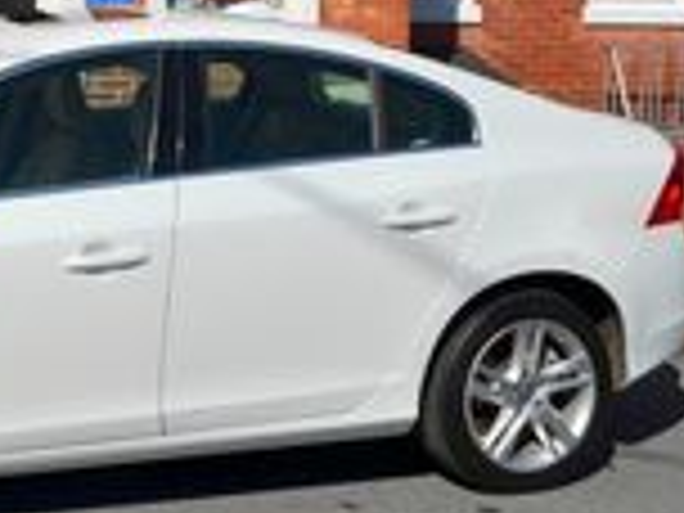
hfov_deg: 24.3
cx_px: -22
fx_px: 1502
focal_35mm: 76
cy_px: -11
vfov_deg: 18.8
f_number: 10
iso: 100
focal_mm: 20
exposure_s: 1/400
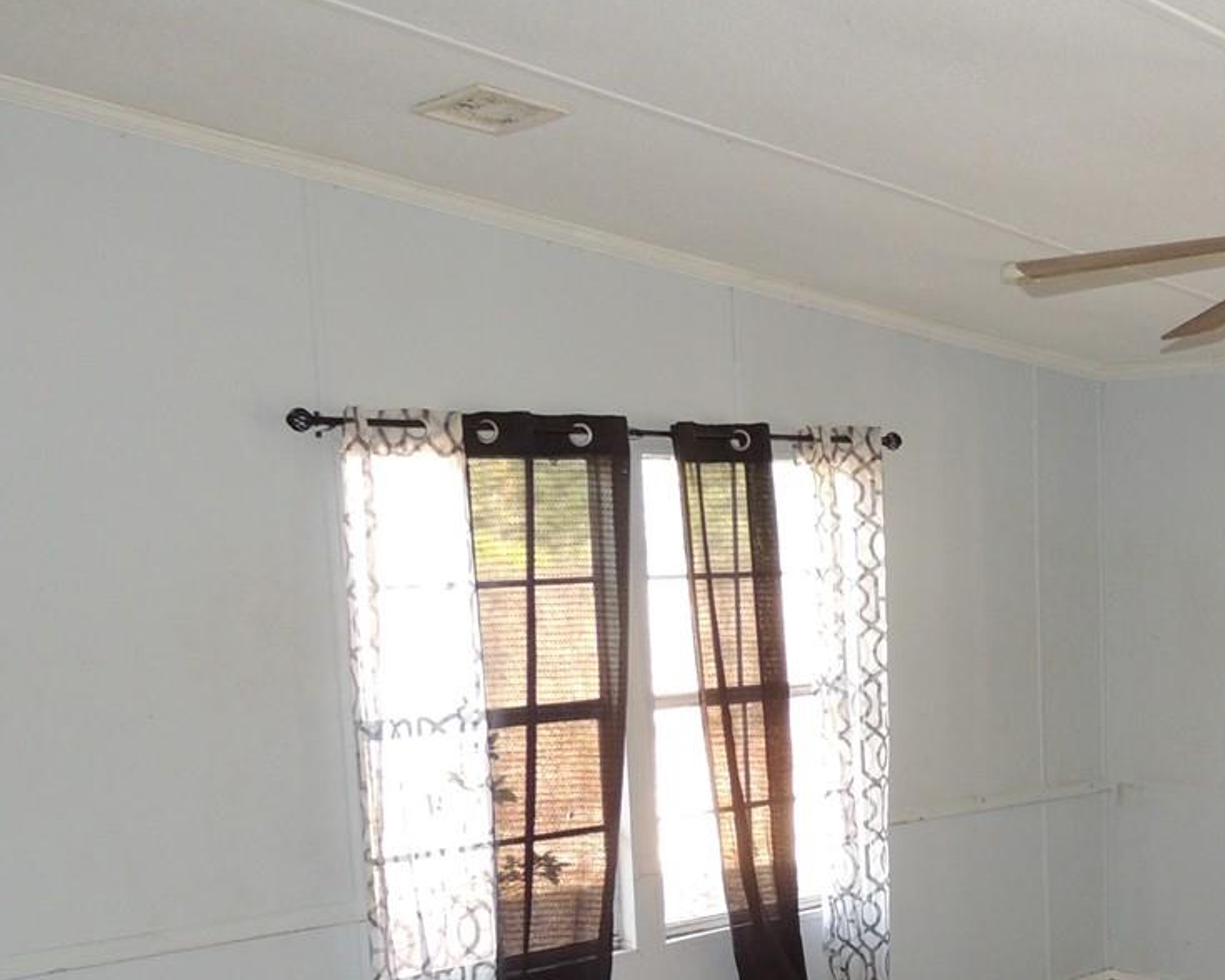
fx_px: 1849
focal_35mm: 51
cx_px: 1133
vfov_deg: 29.0
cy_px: 793
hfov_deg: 34.3
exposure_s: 1/40
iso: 220
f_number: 3
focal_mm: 4.3
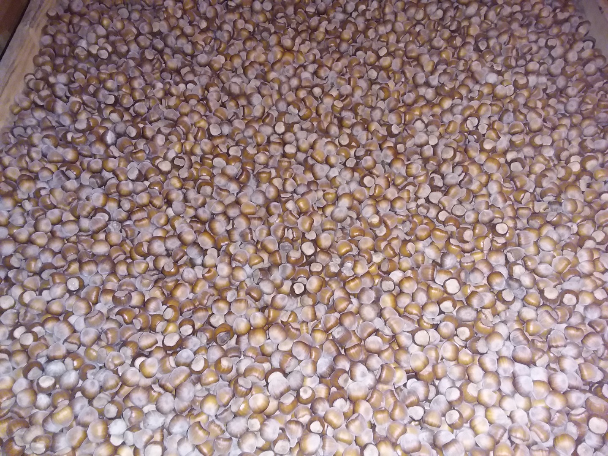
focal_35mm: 28
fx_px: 492
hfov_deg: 63.4
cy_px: 228
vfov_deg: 49.7
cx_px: 304
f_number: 1.9
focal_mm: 2.91
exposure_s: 1/25
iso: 160
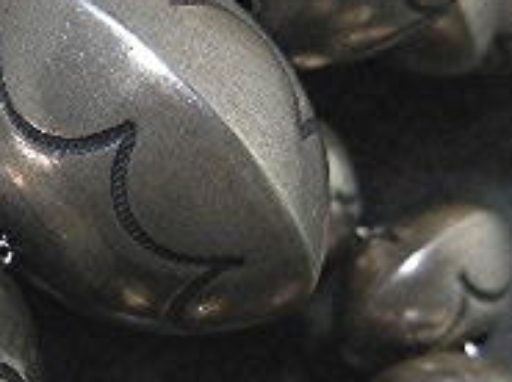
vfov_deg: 14.1
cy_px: 116
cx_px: -66
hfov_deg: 18.2
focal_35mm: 104
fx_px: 1535
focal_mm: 5.4
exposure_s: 1/30
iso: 307
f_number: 7
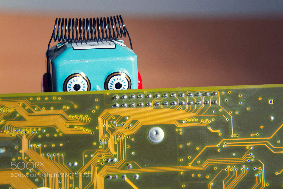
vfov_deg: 15.7
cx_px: 142
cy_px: 94
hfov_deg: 23.4
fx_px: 684
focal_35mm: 87
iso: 400
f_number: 14
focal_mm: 58
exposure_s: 1/30
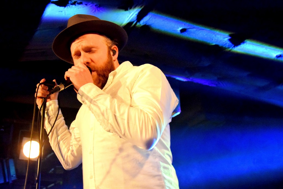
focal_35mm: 51
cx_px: 142
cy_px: 94
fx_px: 401
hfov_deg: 38.9
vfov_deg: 26.5
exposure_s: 1/25
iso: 6400
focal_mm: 34
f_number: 4.2
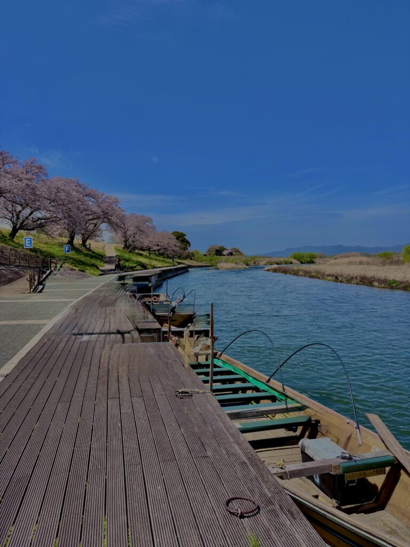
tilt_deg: -2.4
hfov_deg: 53.1
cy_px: 274
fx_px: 411
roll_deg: +0.3
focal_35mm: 26
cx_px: 205
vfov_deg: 67.3
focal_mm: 5.96
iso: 50
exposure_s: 1/4608
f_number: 1.6
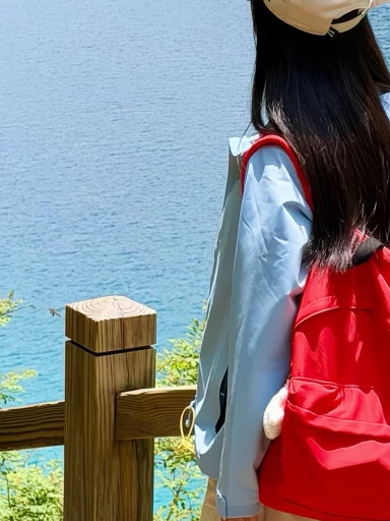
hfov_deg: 11.0
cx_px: 250
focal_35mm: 135
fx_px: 2028
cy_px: 157
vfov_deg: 14.6
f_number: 1.78
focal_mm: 6.76
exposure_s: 1/2577
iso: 80
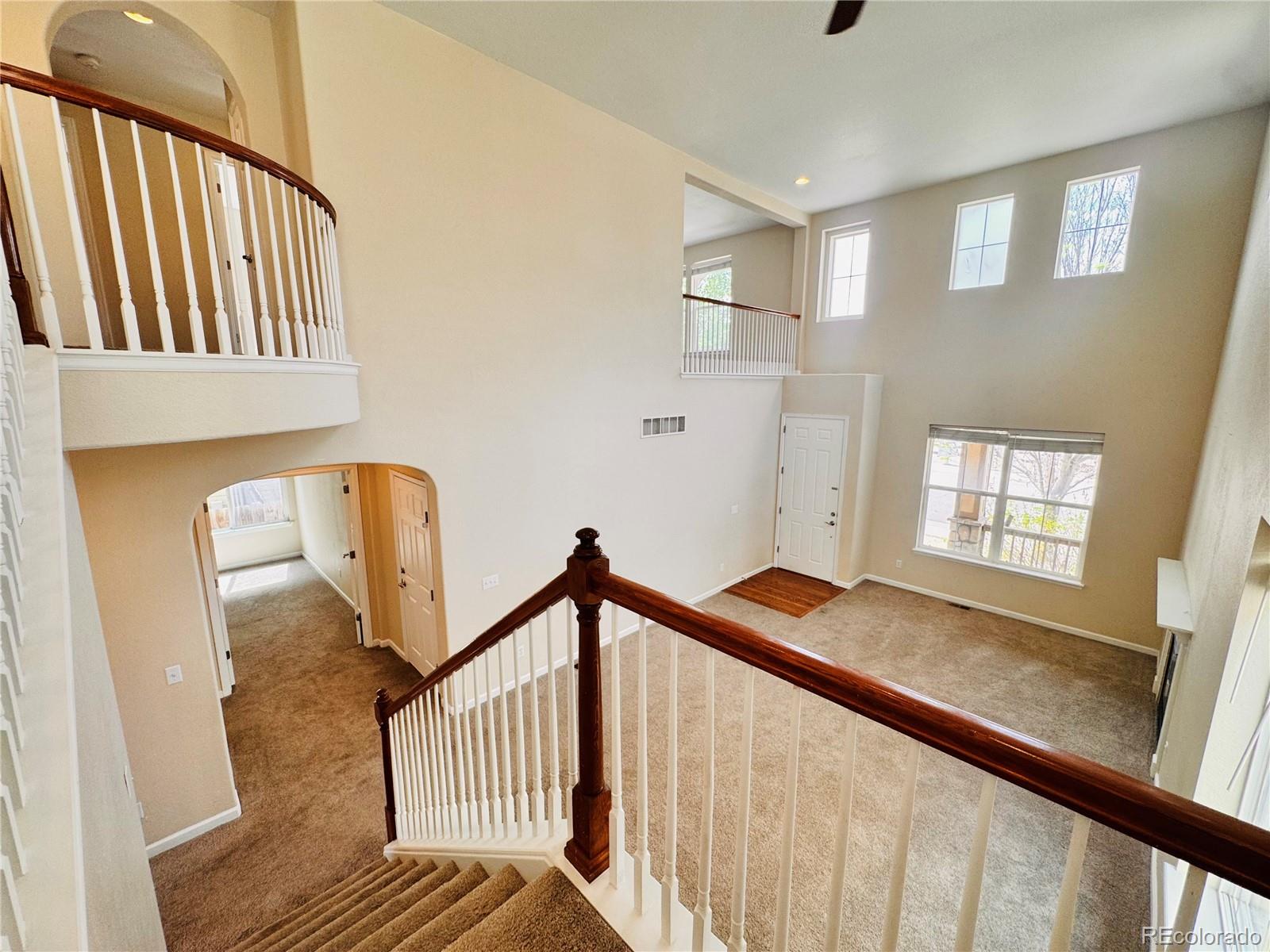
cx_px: 635
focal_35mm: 14
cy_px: 476
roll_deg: +0.2
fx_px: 514
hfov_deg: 102.1
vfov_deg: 85.7
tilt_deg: -10.0
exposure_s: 1/120
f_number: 2.2
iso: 80
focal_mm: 2.22
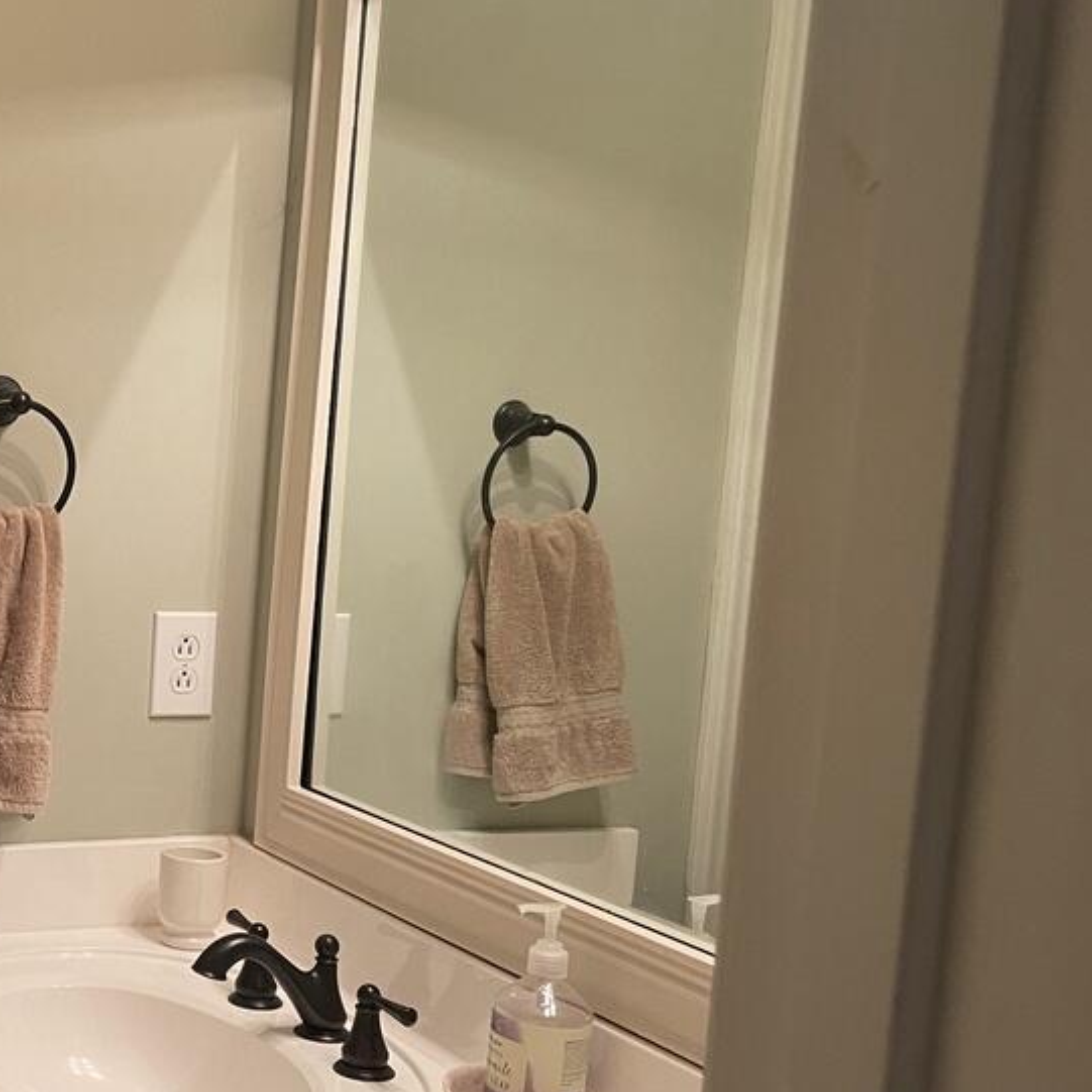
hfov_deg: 30.3
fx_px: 1820
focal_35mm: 51
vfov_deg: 33.4
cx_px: -79
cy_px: 602
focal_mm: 4.2
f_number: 1.6
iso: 125
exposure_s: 1/60
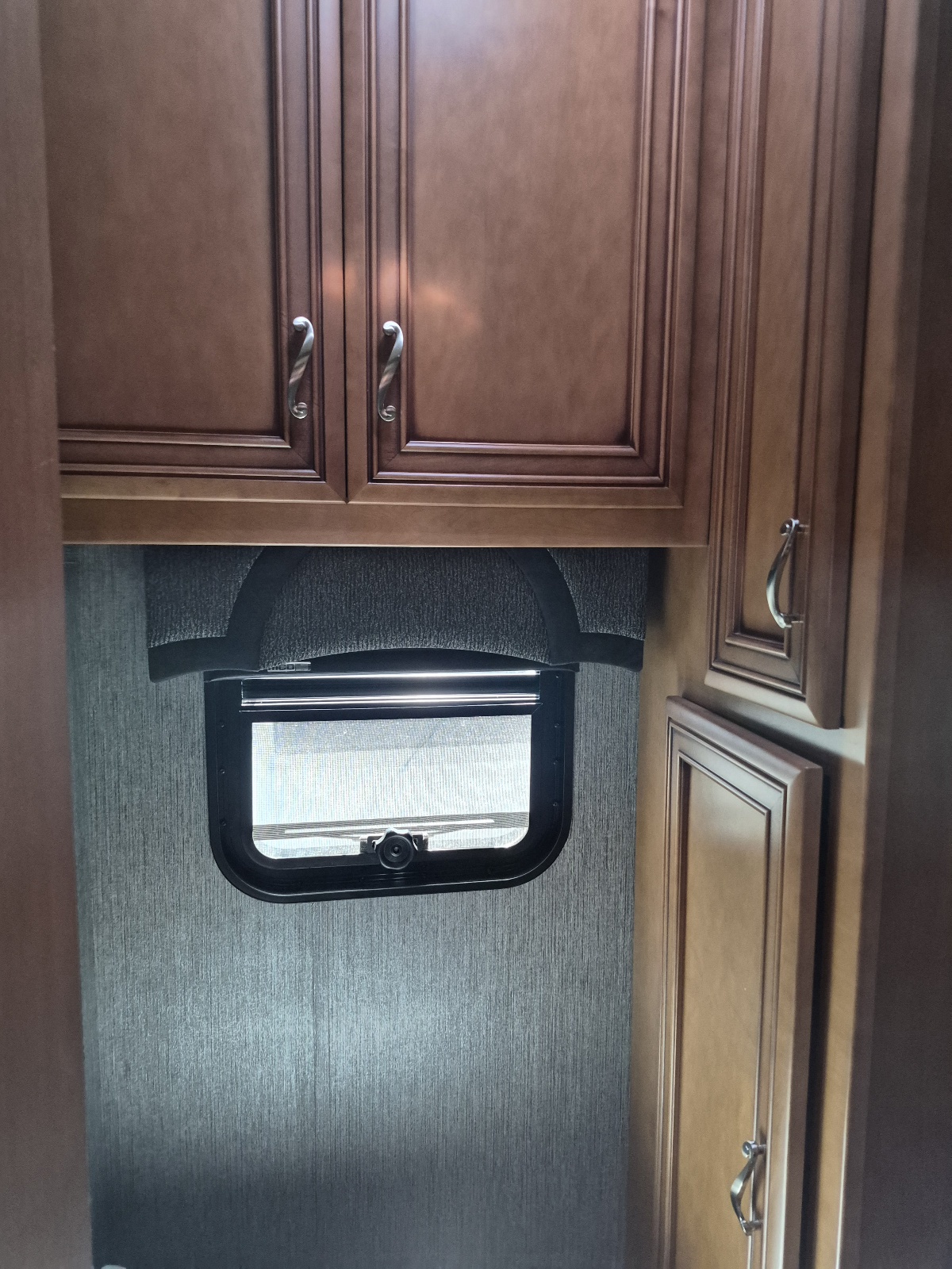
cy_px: 634
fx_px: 843
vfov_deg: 73.9
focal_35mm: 23
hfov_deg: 58.9
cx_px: 476
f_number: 1.8
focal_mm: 5.4
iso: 1000
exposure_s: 1/120
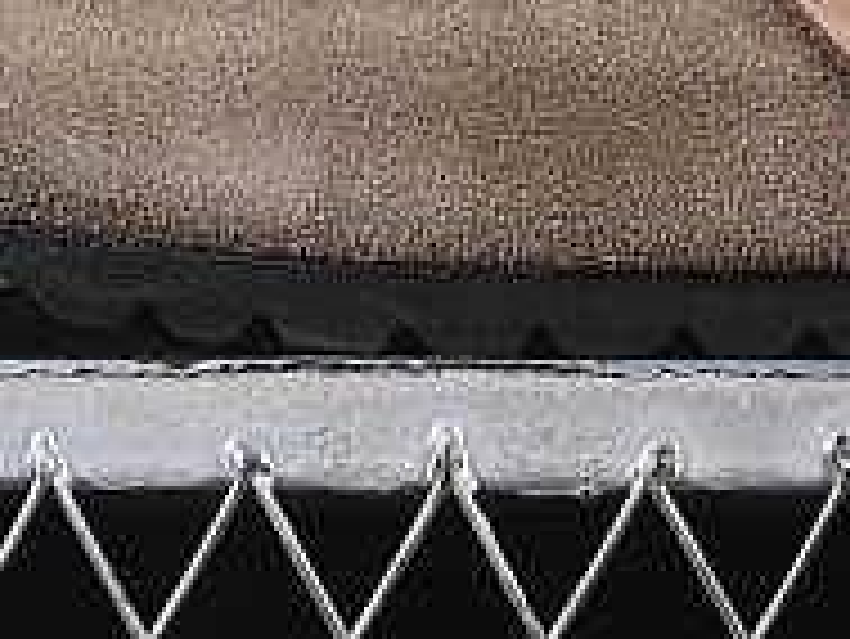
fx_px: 7494
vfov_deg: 4.8
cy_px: -389
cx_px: 756
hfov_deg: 6.5
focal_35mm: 305
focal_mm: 50
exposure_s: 1/80
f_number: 7.1
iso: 160
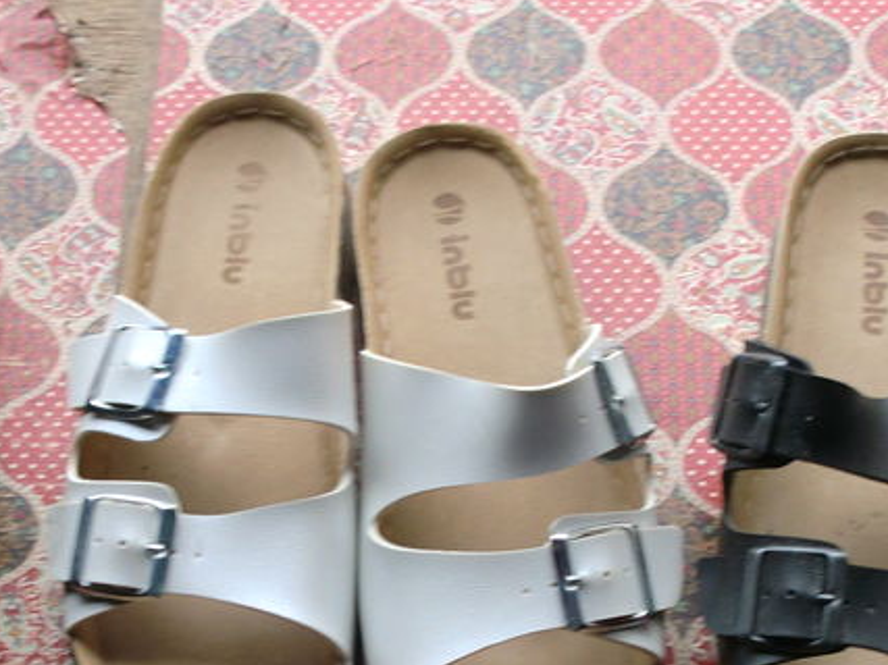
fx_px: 2103
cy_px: 563
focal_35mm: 82
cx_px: 399
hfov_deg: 23.8
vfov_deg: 17.8
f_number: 3.1
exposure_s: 1/60
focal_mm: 6.3
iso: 125
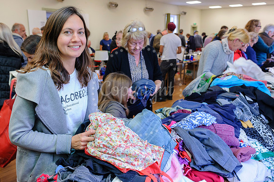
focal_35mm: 31
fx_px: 232
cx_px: 125
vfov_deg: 42.8
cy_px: 83
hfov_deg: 61.0
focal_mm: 28
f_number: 4.8
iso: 800
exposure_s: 1/60
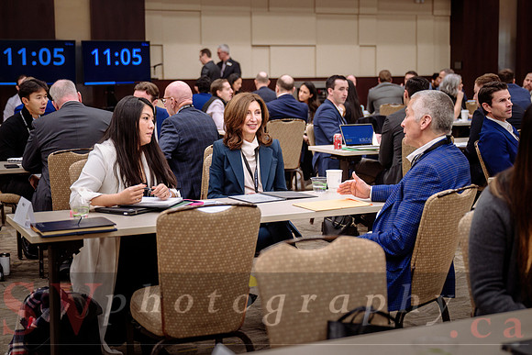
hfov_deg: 35.4
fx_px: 833
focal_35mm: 56
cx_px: 270
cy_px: 166
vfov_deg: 24.1
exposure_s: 1/80
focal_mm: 53
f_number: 2.8
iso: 1000
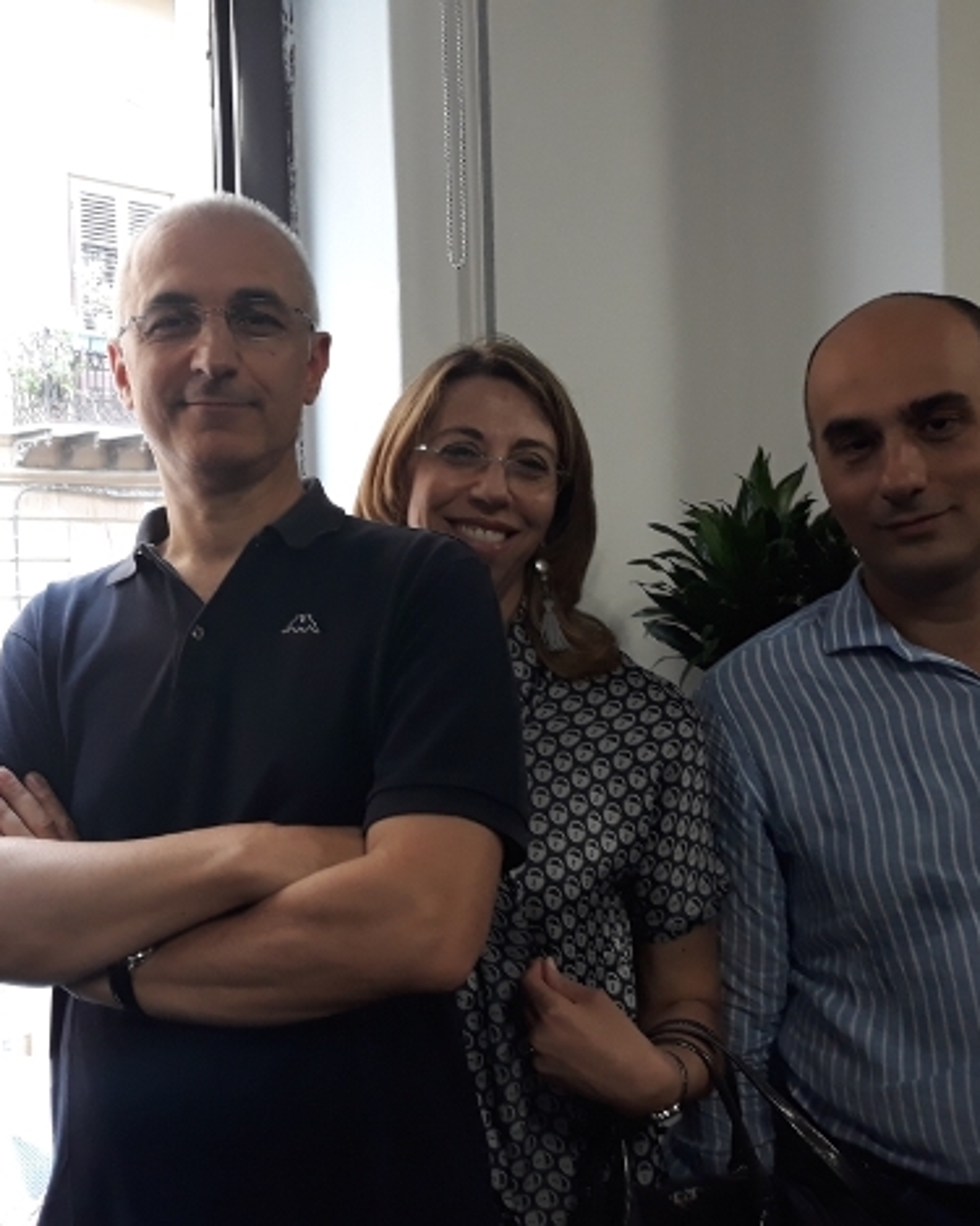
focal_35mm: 36
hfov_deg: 40.4
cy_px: 625
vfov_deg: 50.3
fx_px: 1306
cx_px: 295
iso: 100
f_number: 1.7
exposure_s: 1/50
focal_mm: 3.71
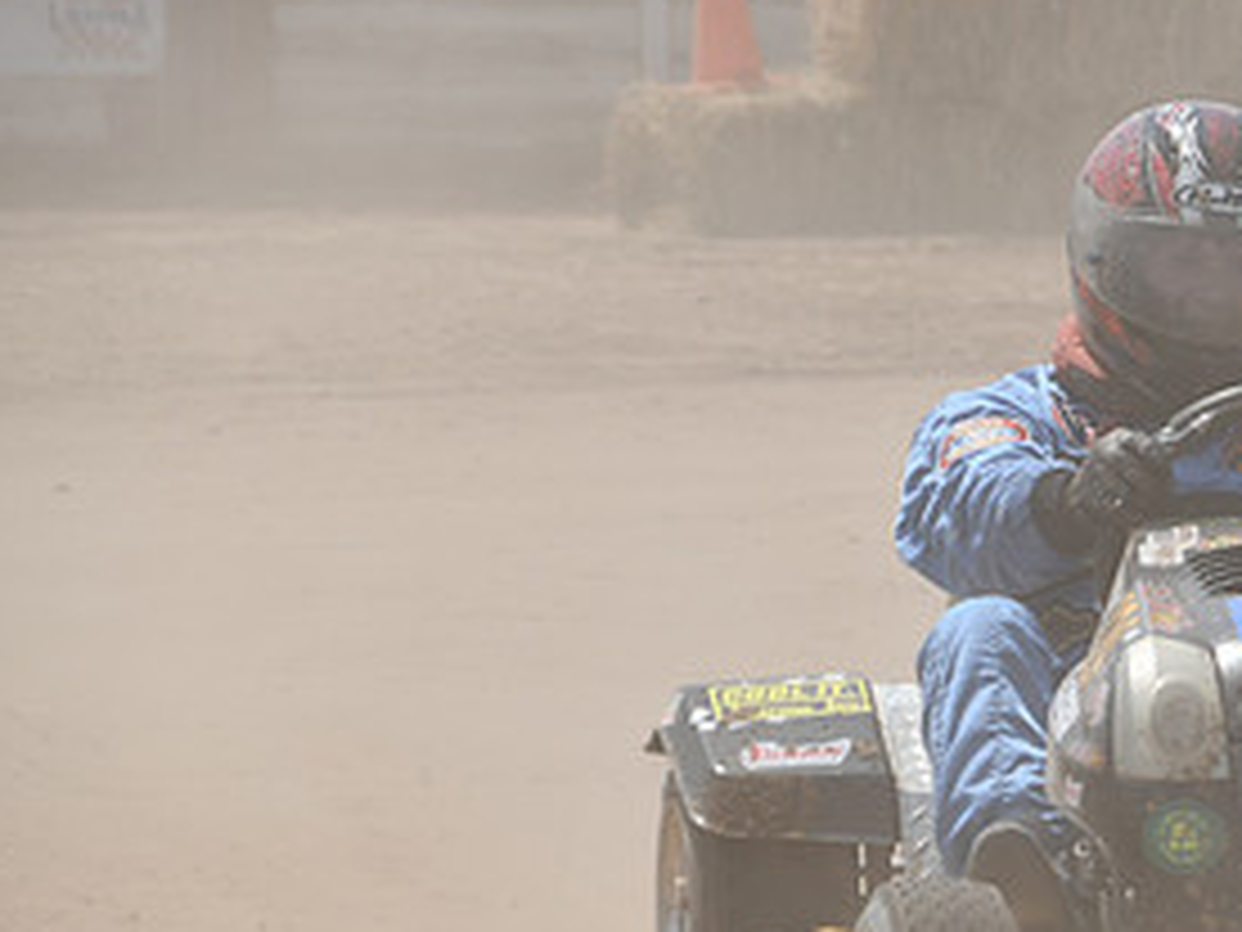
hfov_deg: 3.5
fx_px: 20092
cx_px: 1210
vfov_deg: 2.7
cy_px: 592
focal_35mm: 560
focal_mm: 185
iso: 110
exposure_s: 1/500
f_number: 8
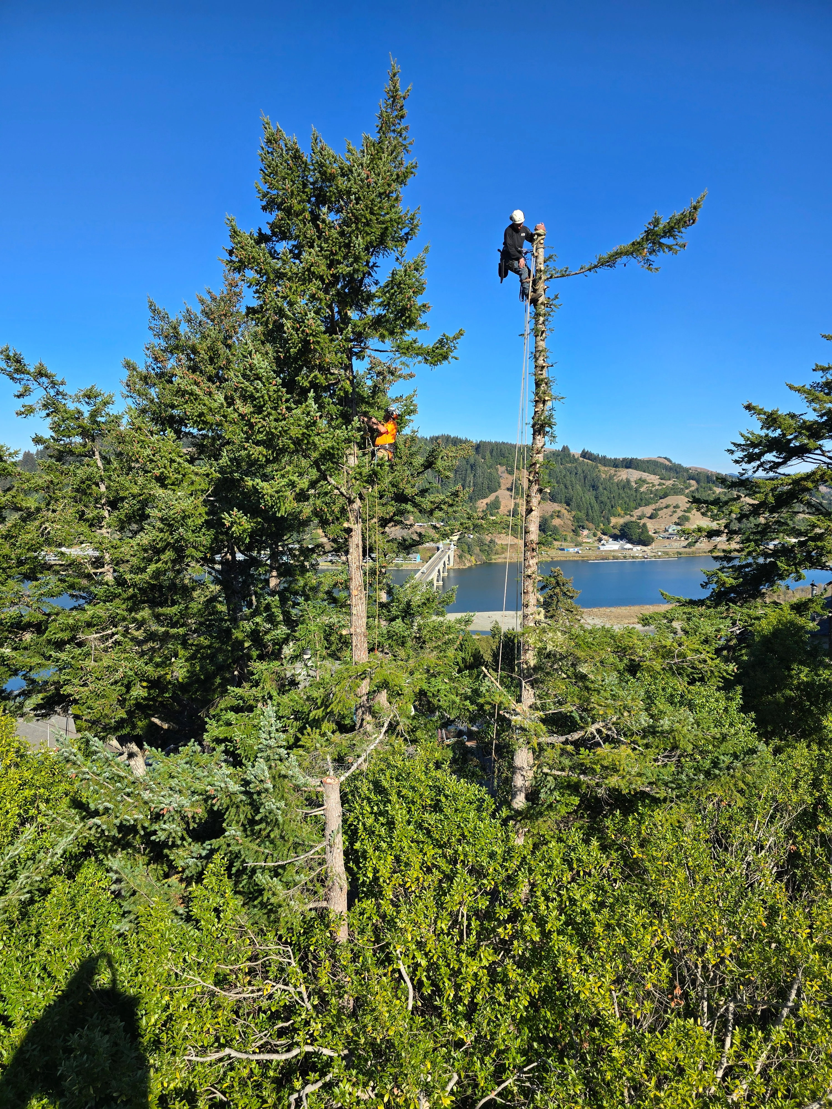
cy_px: 554
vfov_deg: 73.9
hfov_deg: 58.9
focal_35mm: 23
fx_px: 737
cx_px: 416
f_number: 1.7
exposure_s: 1/617
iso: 12
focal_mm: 6.3
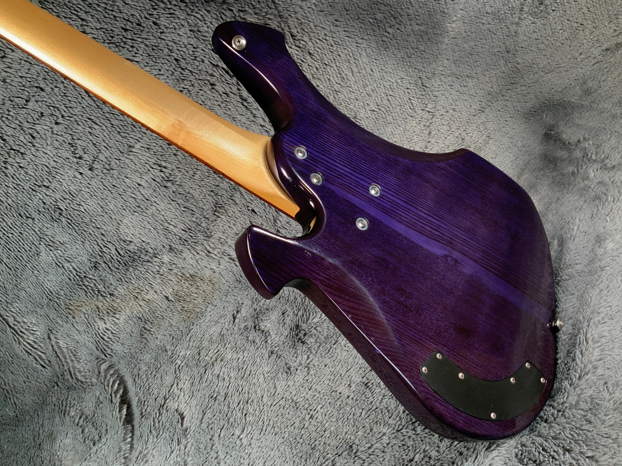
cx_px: 311
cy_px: 233
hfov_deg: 61.7
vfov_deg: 48.2
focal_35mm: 29
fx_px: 521
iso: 50
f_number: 1.8
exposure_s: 1/104
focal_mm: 3
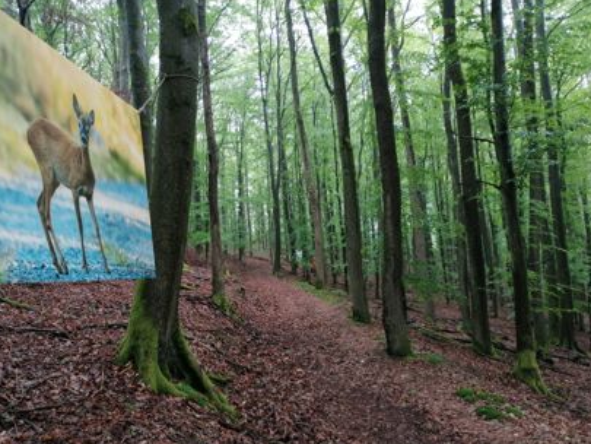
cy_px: 238
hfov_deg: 59.9
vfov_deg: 46.8
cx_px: 270
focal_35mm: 30
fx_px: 512
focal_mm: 4.75
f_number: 1.8
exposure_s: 1/50
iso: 64
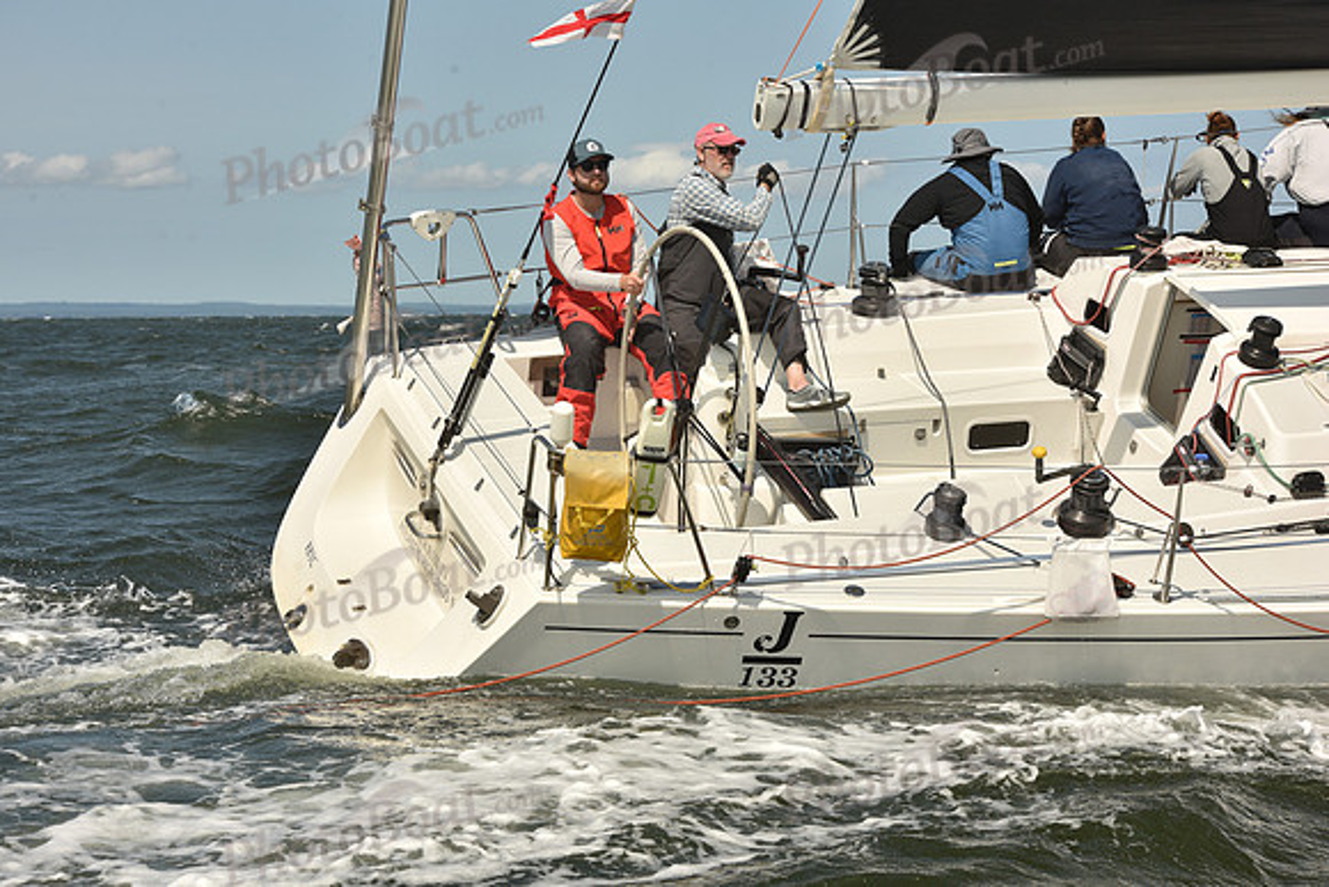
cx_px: 664
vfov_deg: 13.7
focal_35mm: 100
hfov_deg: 20.4
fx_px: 3692
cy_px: 444
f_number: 11
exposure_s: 1/800
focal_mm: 100
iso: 250
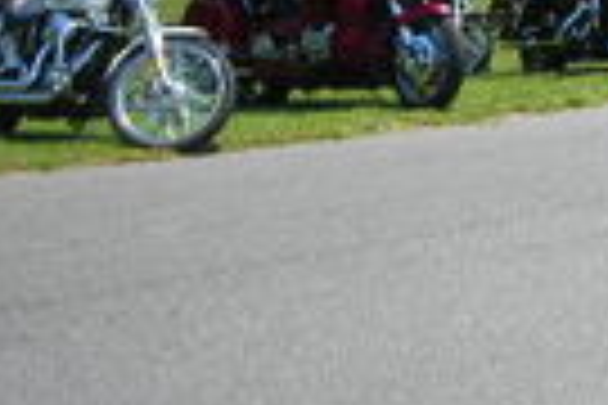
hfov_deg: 17.2
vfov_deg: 11.3
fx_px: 1976
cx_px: 567
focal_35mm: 117
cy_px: -166
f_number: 3.2
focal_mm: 6.3
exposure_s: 1/450
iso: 50
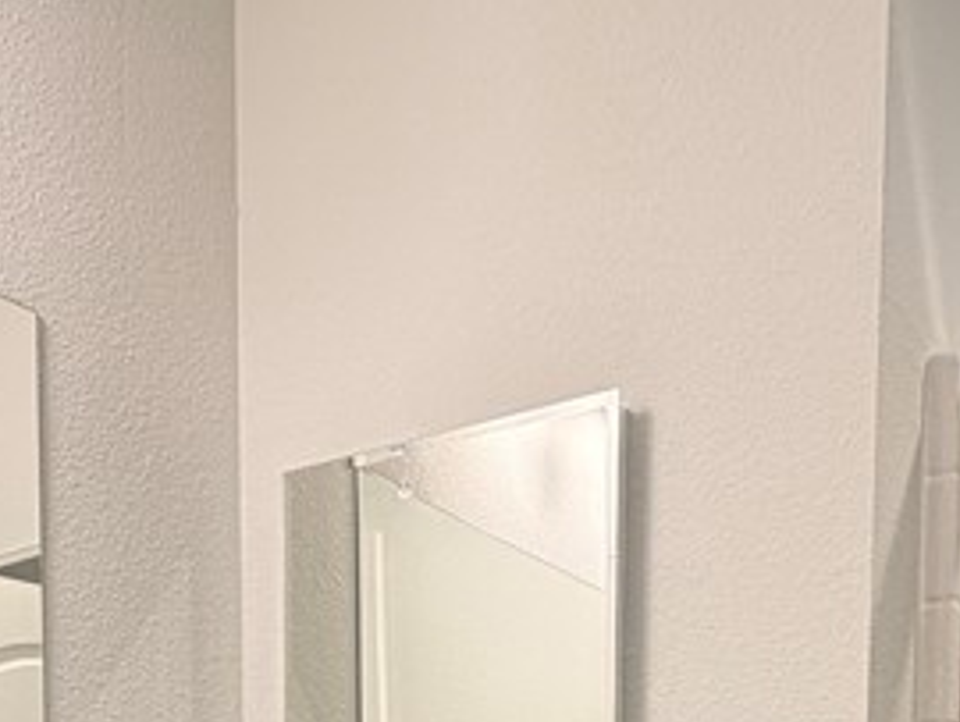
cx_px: 487
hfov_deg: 36.1
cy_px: 1103
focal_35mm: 53
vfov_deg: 22.3
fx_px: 1471
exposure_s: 1/60
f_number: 2.2
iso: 200
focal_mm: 2.22
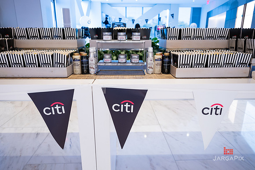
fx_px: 176
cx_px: 128
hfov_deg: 71.7
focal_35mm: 25
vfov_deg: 51.5
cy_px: 85
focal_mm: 24.5
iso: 1600
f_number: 3.2
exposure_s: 1/200
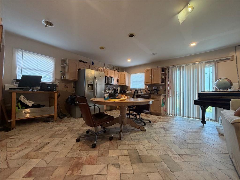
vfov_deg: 85.7
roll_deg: -1.3
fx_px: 97
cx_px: 120
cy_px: 90
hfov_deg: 102.1
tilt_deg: +2.0
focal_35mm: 14
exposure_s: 1/60
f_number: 2.2
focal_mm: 2.22
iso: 200
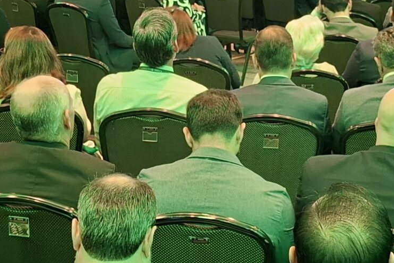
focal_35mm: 83
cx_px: 187
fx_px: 908
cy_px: 61
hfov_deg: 24.5
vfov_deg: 16.4
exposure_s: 1/24
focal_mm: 5.54
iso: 500
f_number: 1.8
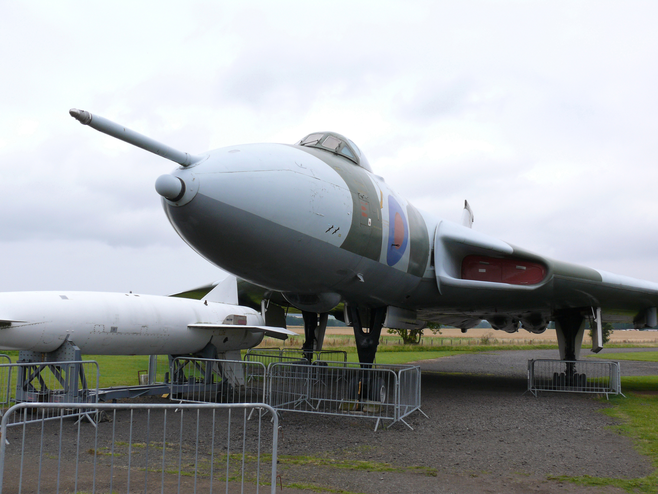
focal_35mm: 35
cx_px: 329
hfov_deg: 52.6
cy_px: 247
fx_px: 665
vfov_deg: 40.7
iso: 100
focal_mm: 7.4
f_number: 5.6
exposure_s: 1/320
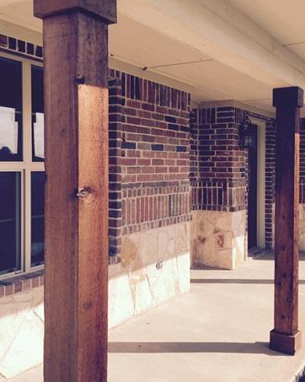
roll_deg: -1.1
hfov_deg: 37.3
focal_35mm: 40
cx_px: 148
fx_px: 452
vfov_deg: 45.8
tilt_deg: -2.3
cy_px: 185
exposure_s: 1/1721
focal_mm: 4.15
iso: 32
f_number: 2.2
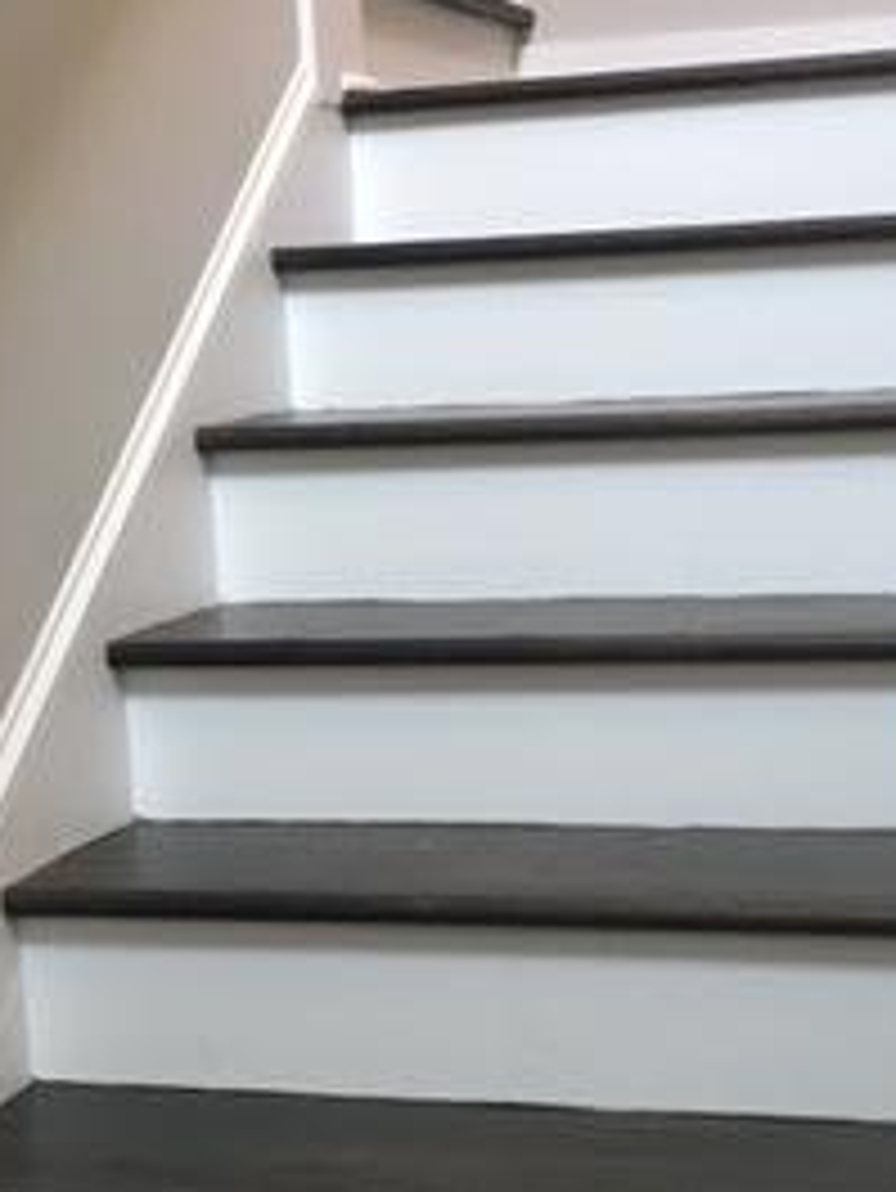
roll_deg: +2.9
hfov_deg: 21.0
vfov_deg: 27.7
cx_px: 450
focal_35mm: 70
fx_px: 2414
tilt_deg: -10.0
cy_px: 711
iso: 200
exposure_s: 1/15
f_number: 2.2
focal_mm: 4.15
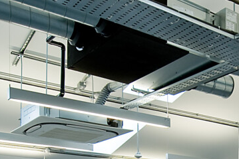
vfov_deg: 18.3
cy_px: 232
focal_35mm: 67
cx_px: 227
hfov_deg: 28.6
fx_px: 445
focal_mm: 16
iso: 100
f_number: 7.1
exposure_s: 1/15
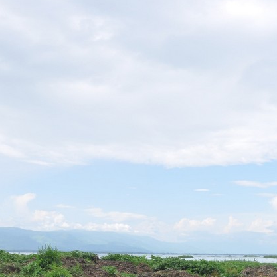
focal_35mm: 55
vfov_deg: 30.4
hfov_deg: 29.4
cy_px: 218
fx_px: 498
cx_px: 267
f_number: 8
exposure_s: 1/400
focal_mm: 18
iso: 200
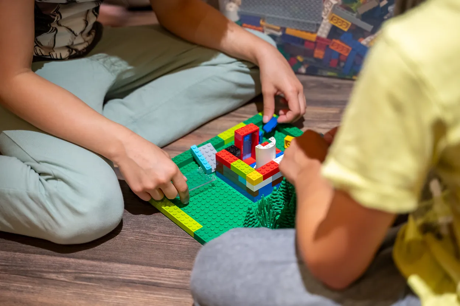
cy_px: 153
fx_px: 958
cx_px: 230
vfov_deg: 18.2
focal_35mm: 75
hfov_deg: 27.0
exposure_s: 1/40
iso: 1000
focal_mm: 75
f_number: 2.8
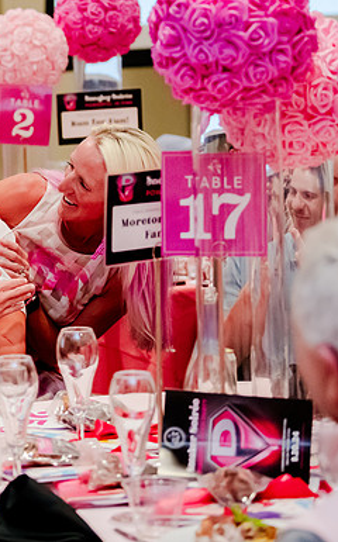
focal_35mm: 154
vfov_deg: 13.6
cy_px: 161
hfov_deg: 8.4
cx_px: -137
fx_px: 2274
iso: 4000
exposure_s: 1/250
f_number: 2.8
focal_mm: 70
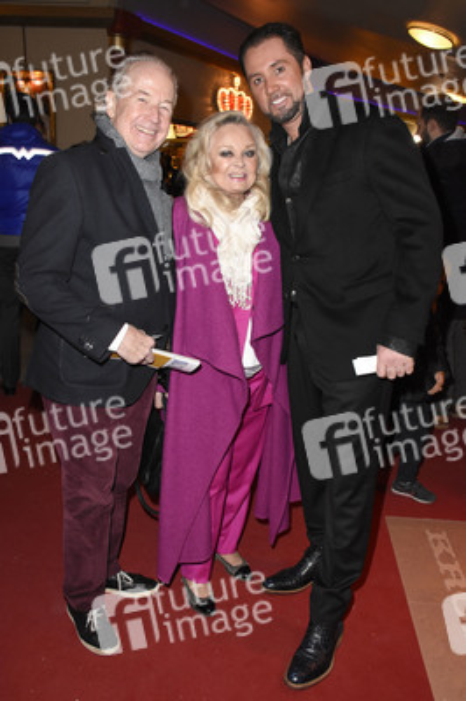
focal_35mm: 30
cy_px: 350
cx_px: 233
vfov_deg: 62.0
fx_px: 583
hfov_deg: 43.5
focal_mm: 20
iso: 2500
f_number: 6.3
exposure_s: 1/125
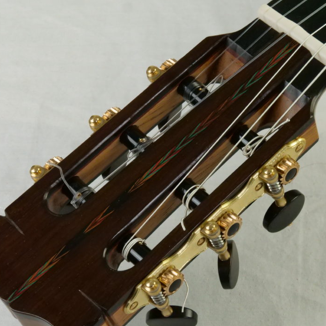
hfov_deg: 12.0
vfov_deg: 12.0
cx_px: 174
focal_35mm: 145
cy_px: 163
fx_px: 1545
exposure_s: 1/100
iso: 3200
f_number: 14
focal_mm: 54
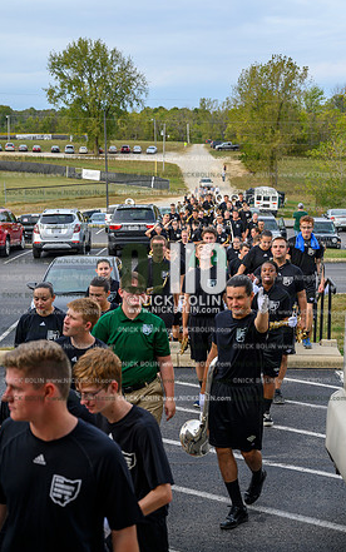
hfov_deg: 24.4
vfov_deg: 38.2
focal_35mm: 53
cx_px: 174
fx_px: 799
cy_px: 278
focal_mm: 51
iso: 200
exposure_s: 1/800
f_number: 4.5
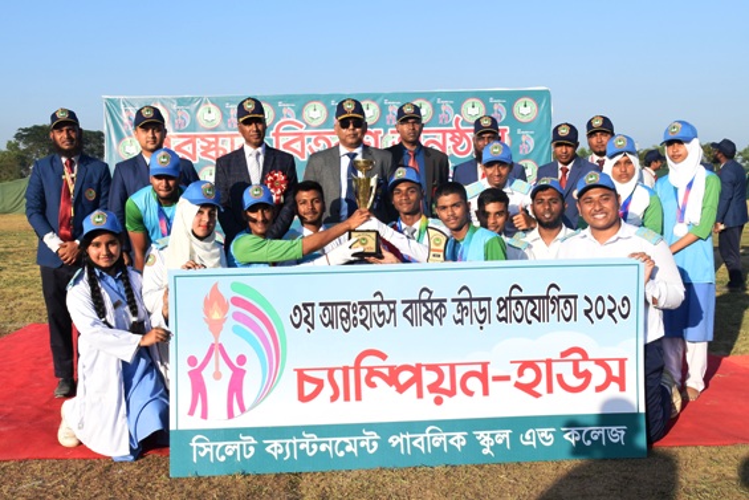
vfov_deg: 38.4
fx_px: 718
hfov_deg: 55.1
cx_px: 374
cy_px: 250
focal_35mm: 34
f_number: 10
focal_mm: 23
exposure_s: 1/400
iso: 400
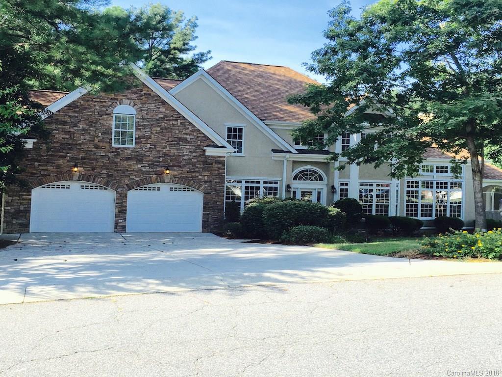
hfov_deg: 47.9
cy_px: 188
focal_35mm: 39
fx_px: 566
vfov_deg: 36.8
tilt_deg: +1.1
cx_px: 251
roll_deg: -3.2
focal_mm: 4.15
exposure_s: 1/694
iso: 32
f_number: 2.2
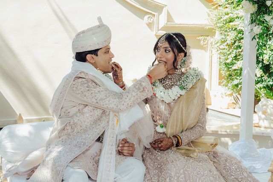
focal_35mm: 48
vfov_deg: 28.1
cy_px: 91
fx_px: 364
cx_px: 136
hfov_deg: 41.1
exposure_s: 1/200
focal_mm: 48
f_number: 7.1
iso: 1000
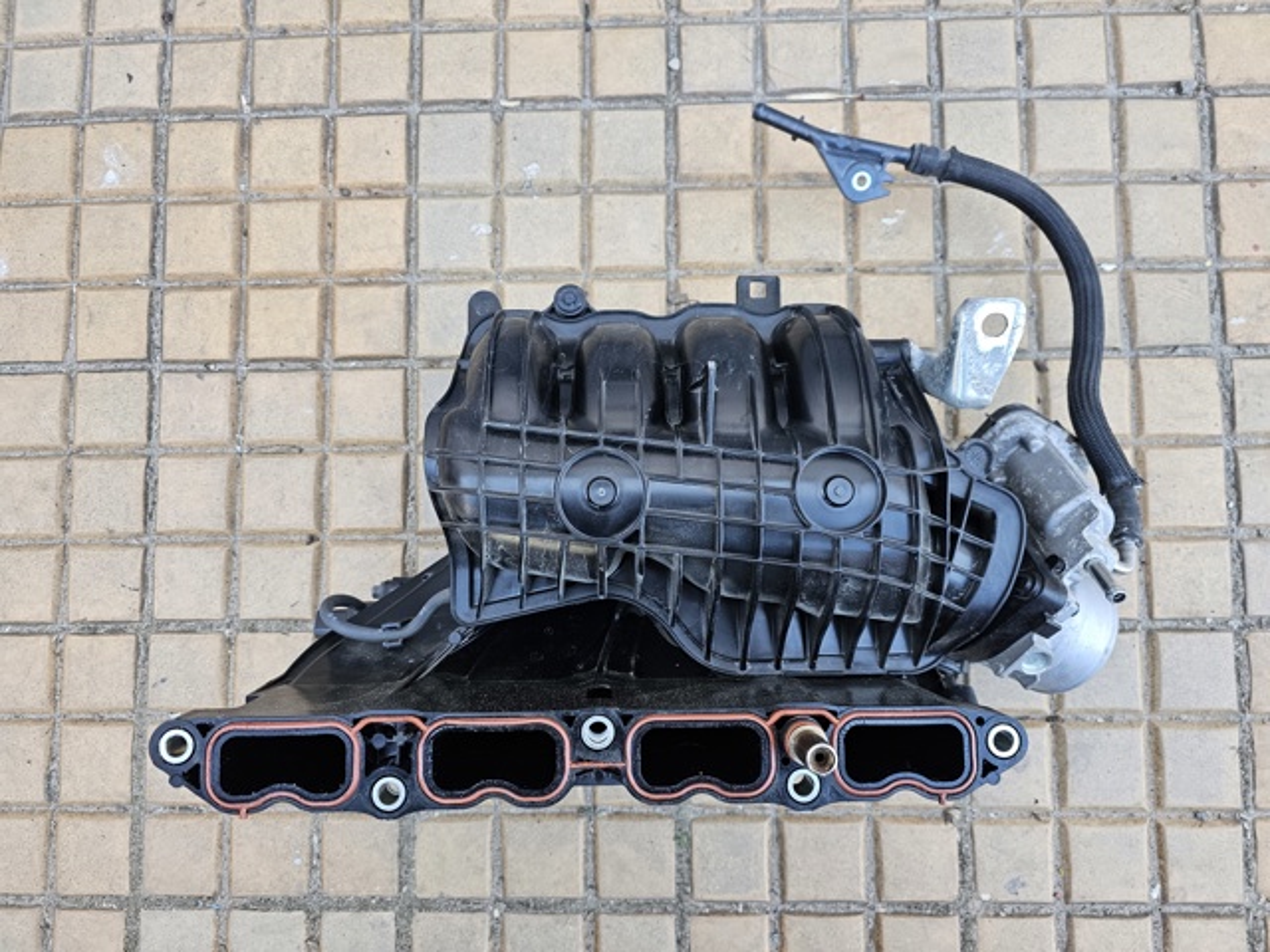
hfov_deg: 73.9
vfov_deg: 58.9
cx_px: 635
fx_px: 844
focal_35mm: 23
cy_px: 476
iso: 160
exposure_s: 1/180
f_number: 1.7
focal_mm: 6.3
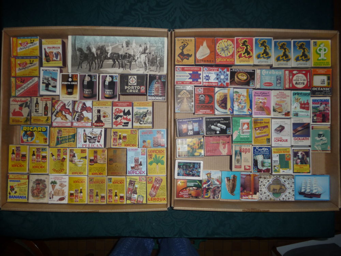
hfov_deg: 63.4
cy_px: 128
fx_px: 276
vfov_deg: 49.7
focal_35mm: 28
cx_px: 170
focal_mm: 4.7
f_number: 3.3
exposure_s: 1/30
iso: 100
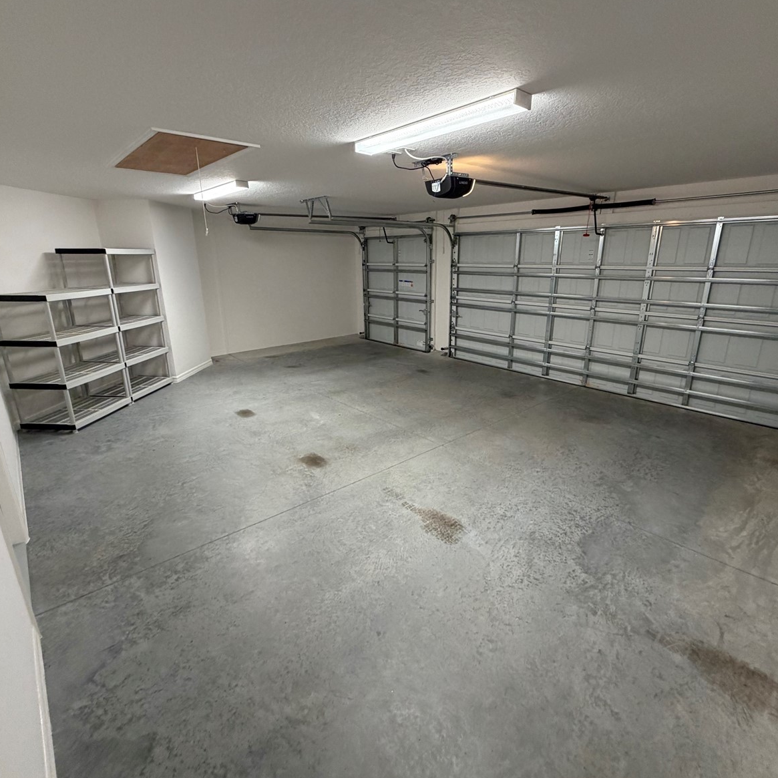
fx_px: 432
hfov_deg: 84.0
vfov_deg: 84.0
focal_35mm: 17
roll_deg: +0.5
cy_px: 381
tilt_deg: -15.7
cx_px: 397
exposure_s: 1/60
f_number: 2.2
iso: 200
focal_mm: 2.22
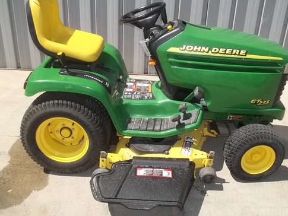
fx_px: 308
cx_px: 152
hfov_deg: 50.1
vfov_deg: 38.6
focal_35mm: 37
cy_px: 96
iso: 64
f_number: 3.3
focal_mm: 5.9
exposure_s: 1/1000
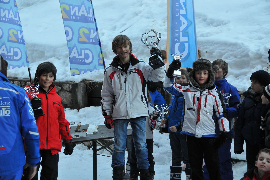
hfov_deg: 21.9
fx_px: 697
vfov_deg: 14.7
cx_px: 135
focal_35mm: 93
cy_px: 90
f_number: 5.6
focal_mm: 62
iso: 640
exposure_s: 1/125
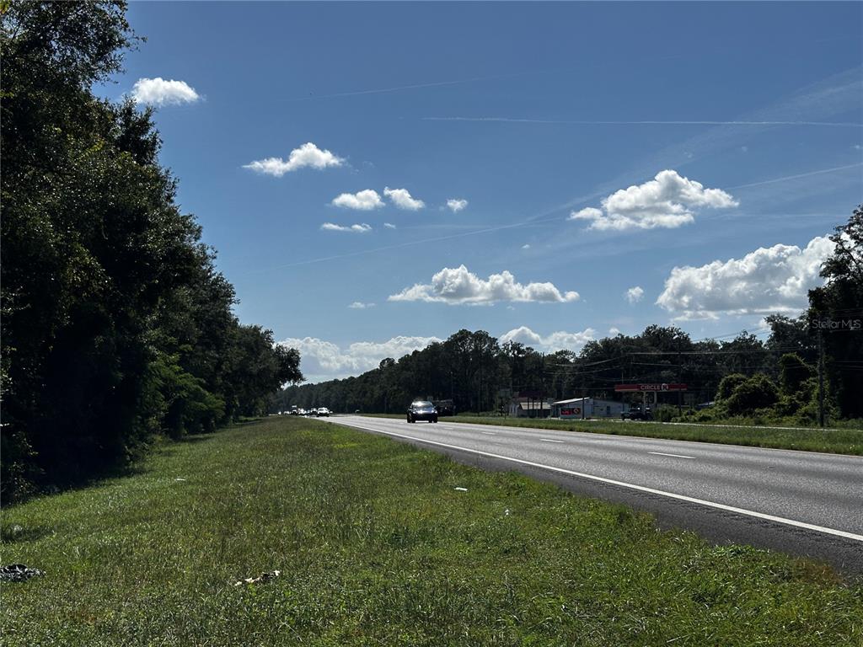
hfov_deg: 39.7
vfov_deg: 30.3
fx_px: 1197
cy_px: 324
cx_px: 432
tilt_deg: +4.8
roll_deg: -0.2
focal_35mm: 48
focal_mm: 6.86
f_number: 1.78
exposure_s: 1/9804
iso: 64
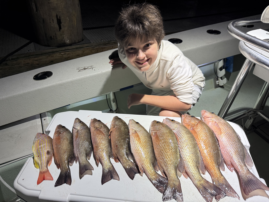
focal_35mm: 24
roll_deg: -2.4
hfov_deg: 71.6
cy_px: 101
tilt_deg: -37.8
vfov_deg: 56.8
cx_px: 134
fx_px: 187
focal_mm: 6.76
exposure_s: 1/63
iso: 200
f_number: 1.78
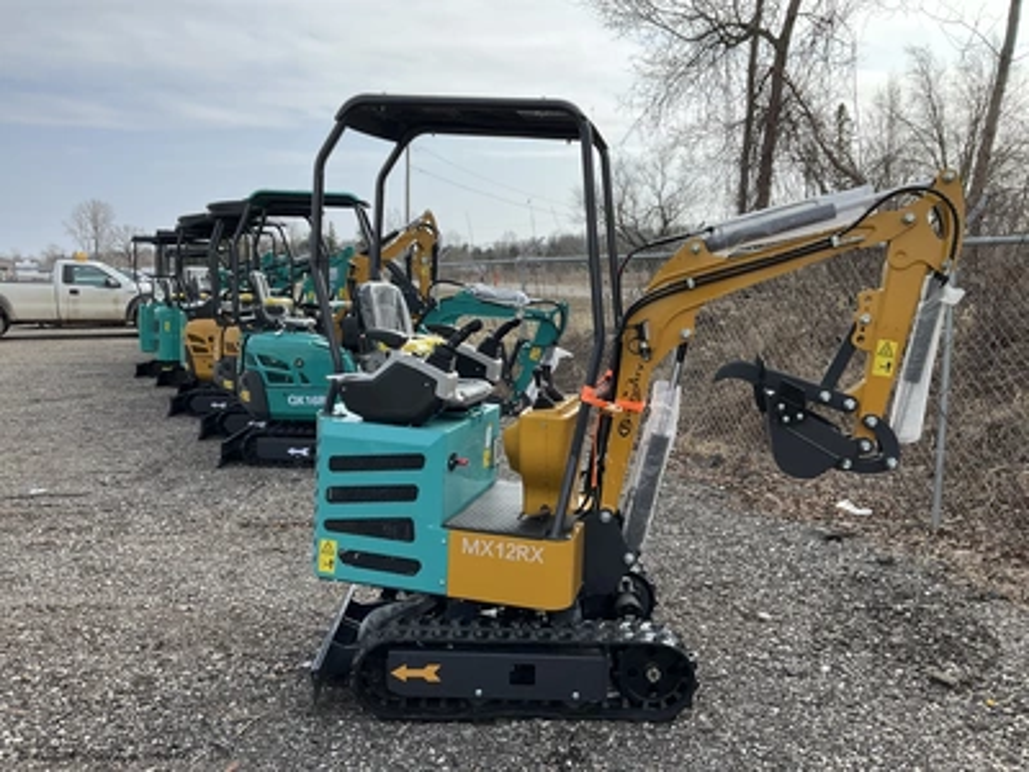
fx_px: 862
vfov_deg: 48.2
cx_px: 514
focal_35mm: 29
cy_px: 386
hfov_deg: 61.7
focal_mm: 3
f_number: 1.8
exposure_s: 1/1912
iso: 25
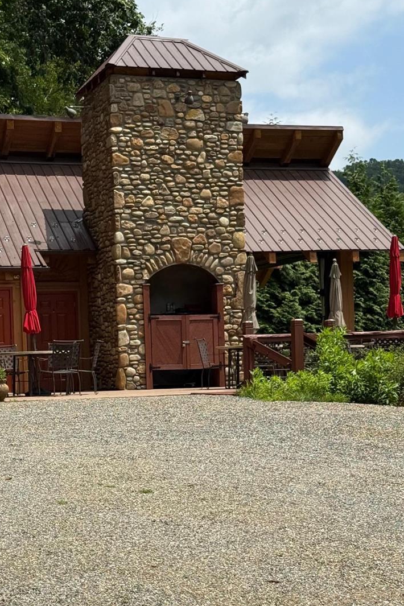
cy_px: 393
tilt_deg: +0.7
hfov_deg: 18.9
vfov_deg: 27.9
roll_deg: +1.7
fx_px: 1212
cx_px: 155
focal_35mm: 72
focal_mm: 6.76
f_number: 1.78
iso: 100
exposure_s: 1/8772
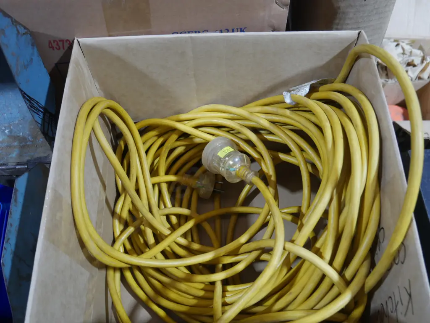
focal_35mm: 34
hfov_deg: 54.0
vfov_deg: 41.8
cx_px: 215
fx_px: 422
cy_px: 162
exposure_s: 1/60
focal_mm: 17
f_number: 4
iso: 800
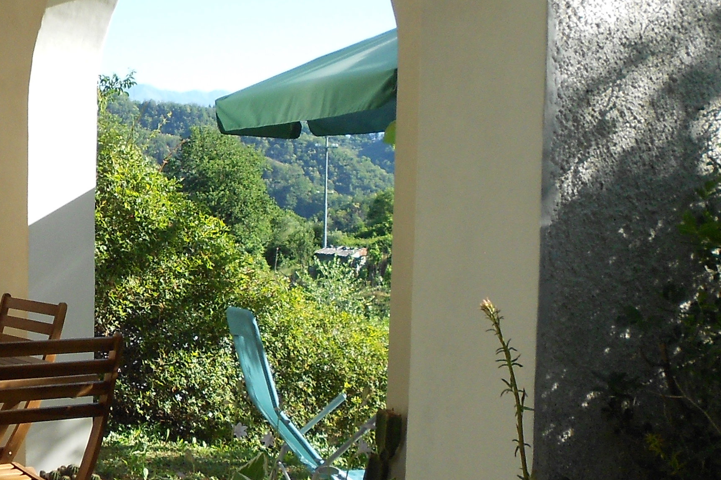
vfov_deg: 20.0
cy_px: 276
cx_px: 57
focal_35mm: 68
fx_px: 1362
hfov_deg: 28.4
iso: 80
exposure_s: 1/320
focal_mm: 4.6
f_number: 3.2
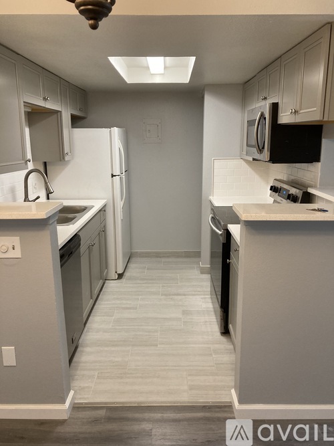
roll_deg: +0.8
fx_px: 360
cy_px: 223
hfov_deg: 49.7
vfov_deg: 63.5
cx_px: 167
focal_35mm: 28
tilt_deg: -9.1
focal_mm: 3.99
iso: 125
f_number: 1.8
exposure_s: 1/60
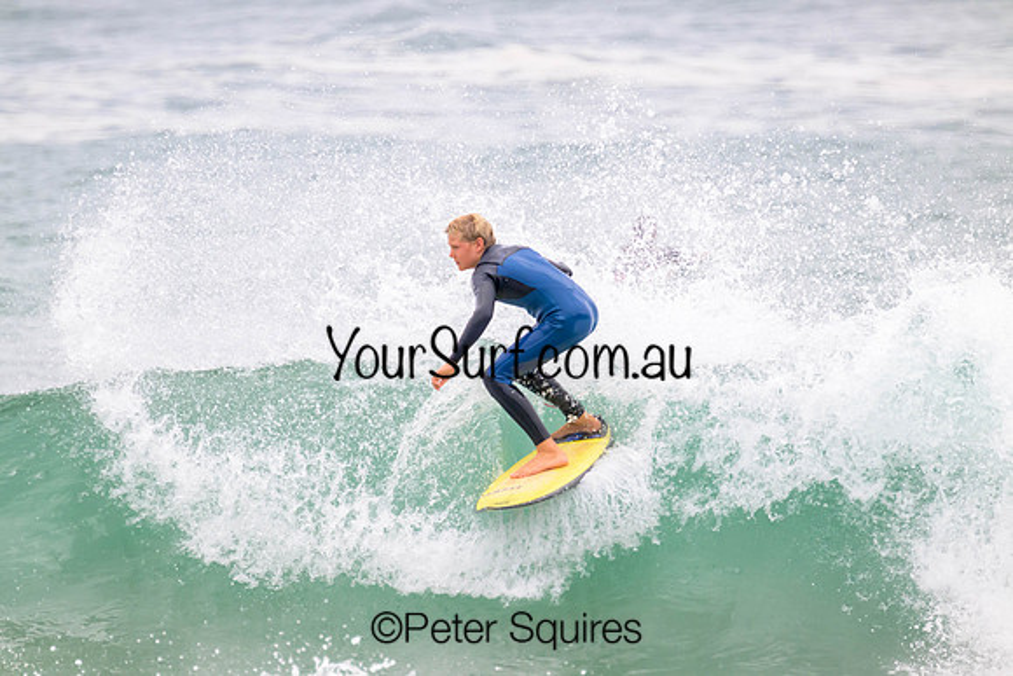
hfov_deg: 2.6
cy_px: 338
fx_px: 22515
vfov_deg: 1.7
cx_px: 506
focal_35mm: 800
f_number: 11
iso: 1800
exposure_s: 1/2000
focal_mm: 800
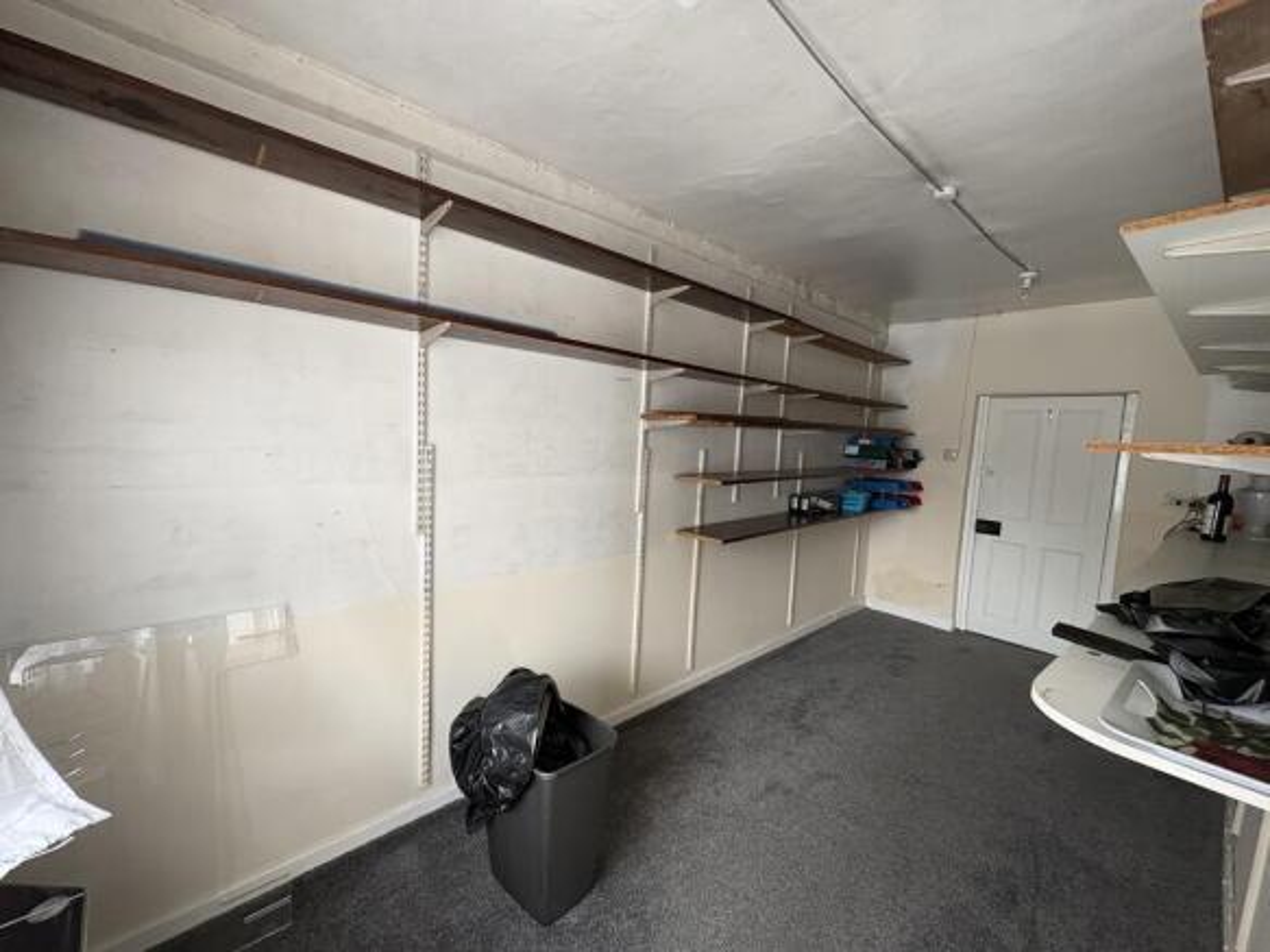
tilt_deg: -5.7
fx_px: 514
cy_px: 476
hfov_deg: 102.1
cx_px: 635
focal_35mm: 14
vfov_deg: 85.7
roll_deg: -2.2
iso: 200
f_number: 2.2
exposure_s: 1/61
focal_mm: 2.22
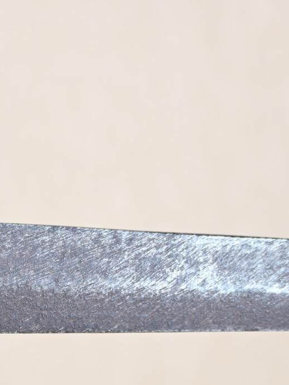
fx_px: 1881
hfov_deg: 8.7
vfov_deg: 11.7
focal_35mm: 169
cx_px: -68
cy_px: 251
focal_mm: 58
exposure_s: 1/2
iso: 100
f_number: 5
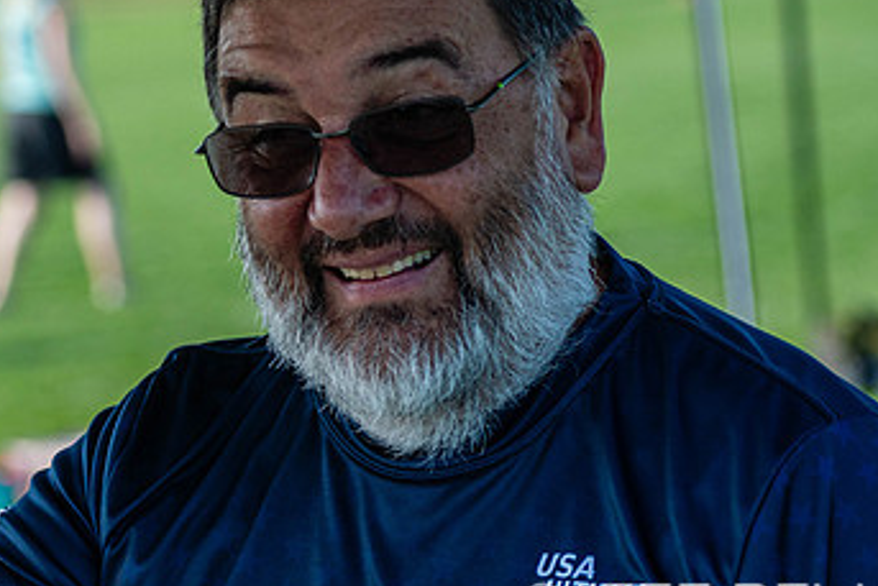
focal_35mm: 190
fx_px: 4636
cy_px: 214
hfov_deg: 10.8
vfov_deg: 7.2
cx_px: 356
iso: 100
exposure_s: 1/1000
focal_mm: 75
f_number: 3.2
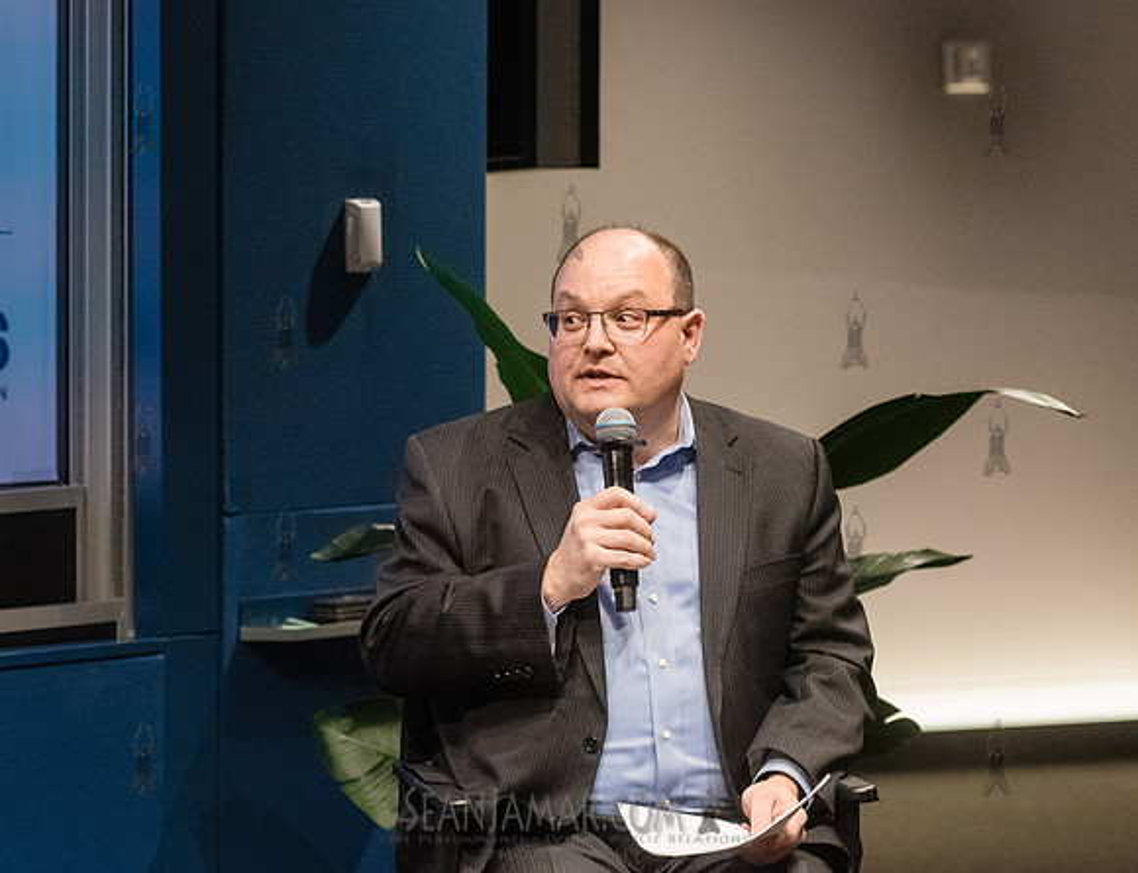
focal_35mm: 138
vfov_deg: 10.9
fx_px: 4577
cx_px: 573
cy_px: 399
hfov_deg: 14.2
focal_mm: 105
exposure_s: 1/250
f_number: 4.5
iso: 6400
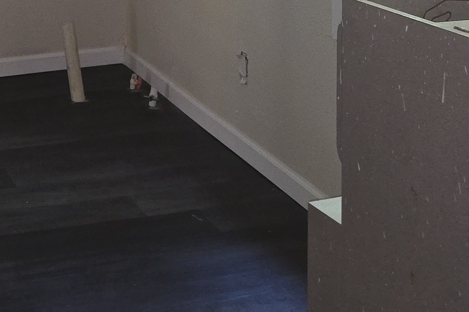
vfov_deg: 15.5
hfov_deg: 25.6
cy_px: -213
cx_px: 108
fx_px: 1016
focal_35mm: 78
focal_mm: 5.4
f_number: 1.8
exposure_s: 1/24
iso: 125
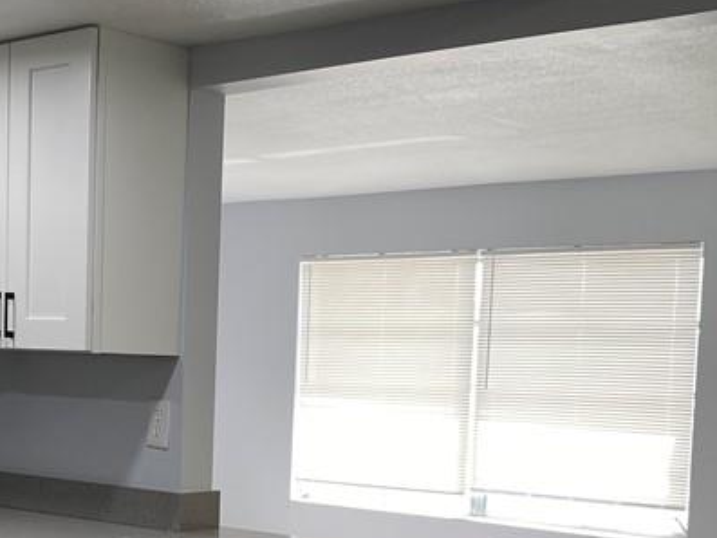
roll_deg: -2.1
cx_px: 228
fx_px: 1388
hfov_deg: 28.7
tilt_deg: -4.6
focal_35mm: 67
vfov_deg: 21.5
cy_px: 480
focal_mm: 4.25
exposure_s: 1/120
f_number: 1.8
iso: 50
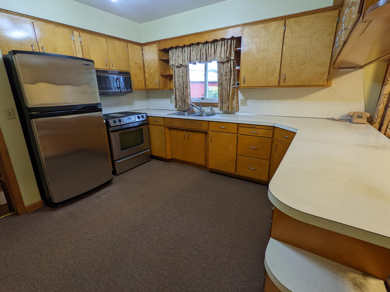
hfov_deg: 94.5
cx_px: 195
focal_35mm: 16
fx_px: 180
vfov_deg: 78.1
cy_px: 146
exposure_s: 1/24
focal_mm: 2.22
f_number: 2.2
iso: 61
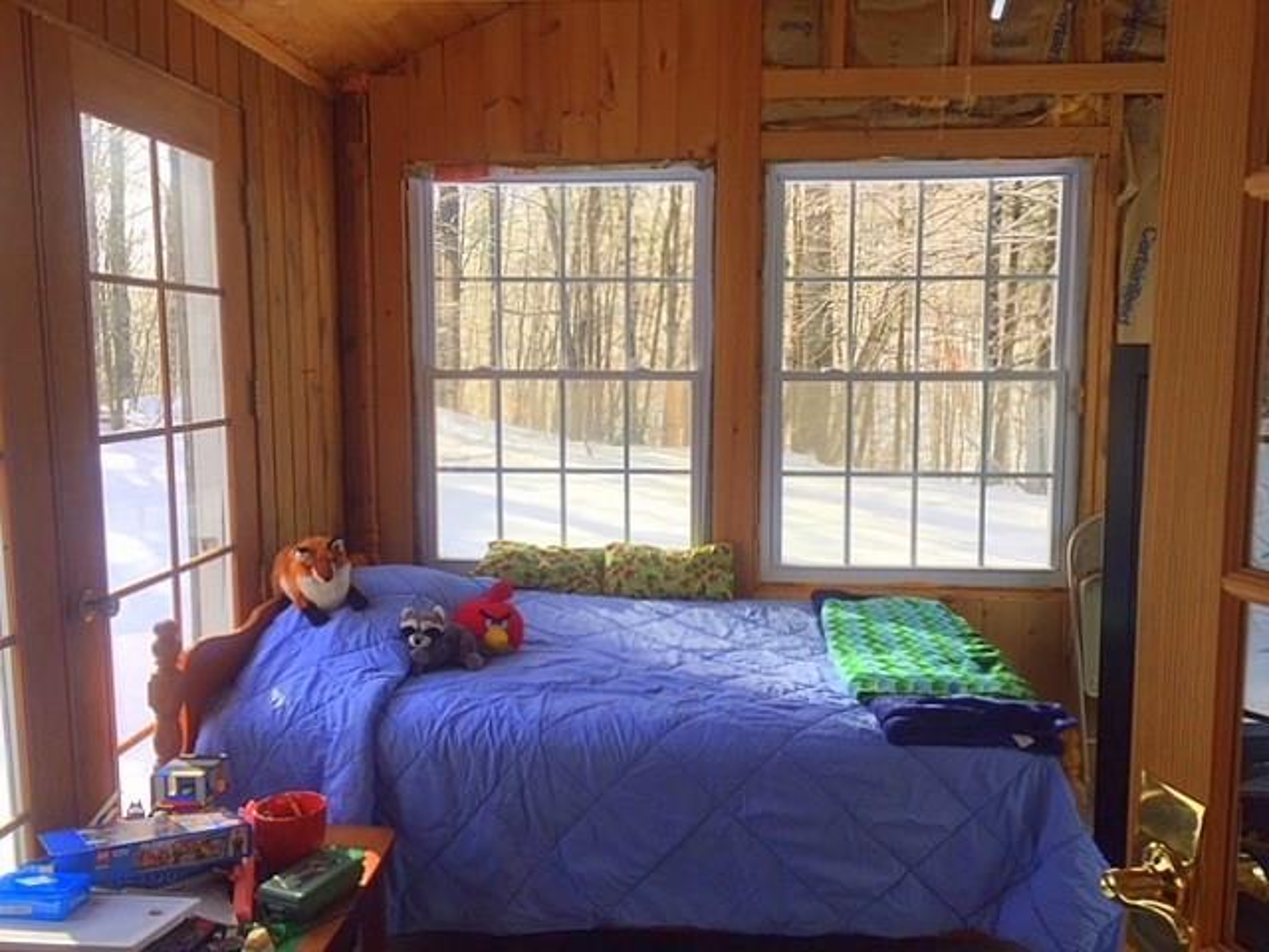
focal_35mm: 29
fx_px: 1063
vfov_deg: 48.2
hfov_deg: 61.7
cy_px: 476
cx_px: 634
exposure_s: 1/384
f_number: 2.2
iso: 32
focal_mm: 4.15
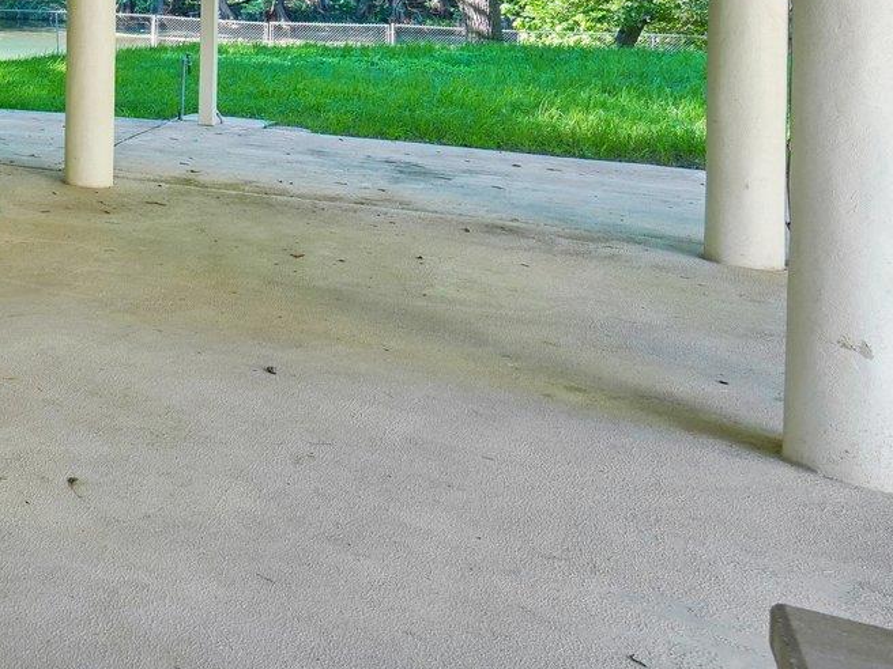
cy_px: -46
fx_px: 1238
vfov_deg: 27.9
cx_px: -468
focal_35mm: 48
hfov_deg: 27.0
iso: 200
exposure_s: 1/45
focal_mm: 16
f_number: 8
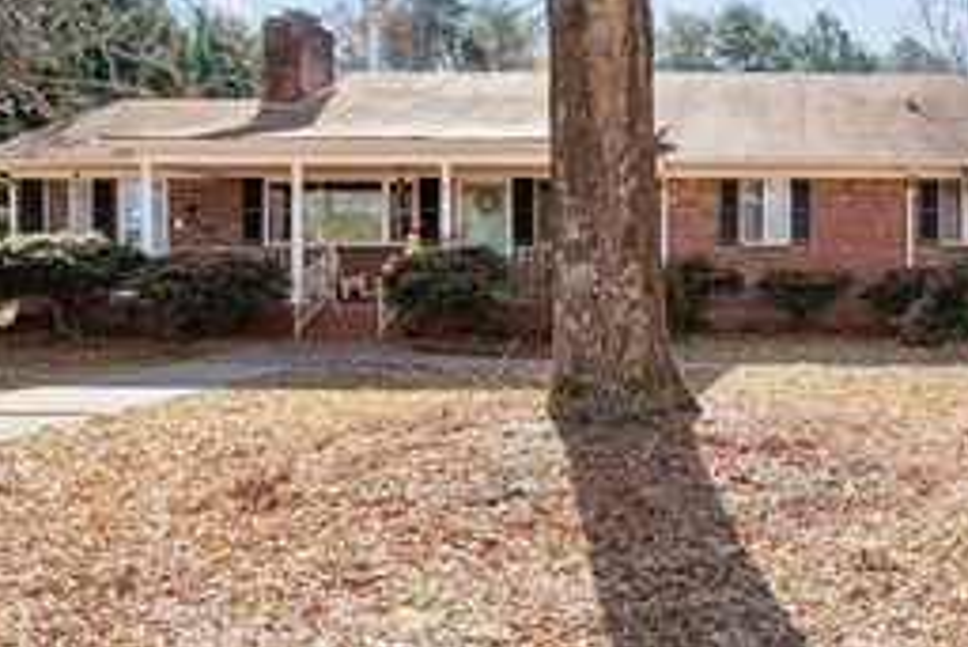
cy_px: 202
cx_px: 813
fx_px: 1049
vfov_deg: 33.9
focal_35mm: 39
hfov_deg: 46.2
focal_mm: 20
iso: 160
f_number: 7.1
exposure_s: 1/125
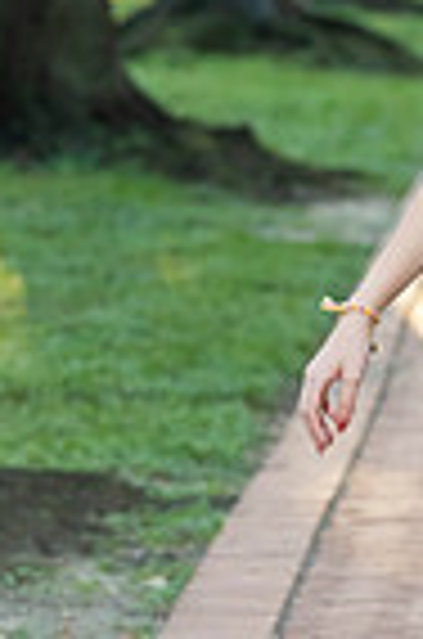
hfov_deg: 3.2
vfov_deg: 4.8
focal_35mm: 429
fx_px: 7598
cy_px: 284
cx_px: 666
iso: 1600
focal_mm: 135
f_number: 5.6
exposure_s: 1/200
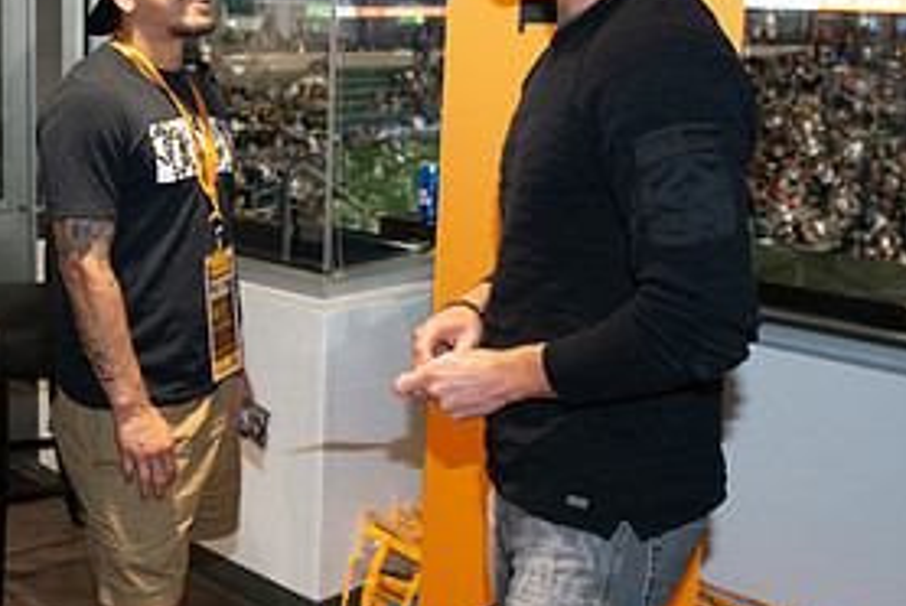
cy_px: 213
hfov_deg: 37.7
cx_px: 147
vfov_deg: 26.9
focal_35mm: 50
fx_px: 1260
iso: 640
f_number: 6.3
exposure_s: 1/60
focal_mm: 24
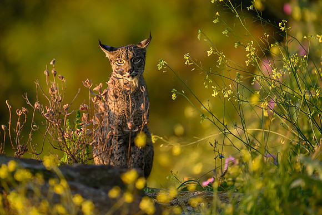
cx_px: 131
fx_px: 5942
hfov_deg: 3.1
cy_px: 87
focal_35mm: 665
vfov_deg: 2.1
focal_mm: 560
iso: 1400
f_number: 4
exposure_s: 1/1250
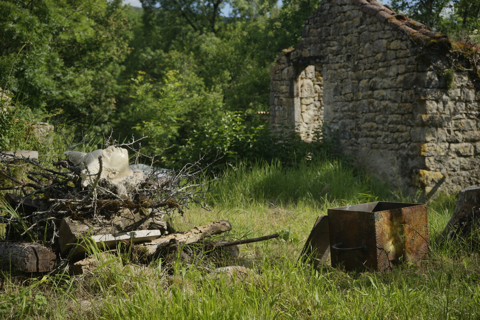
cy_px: 160
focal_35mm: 61
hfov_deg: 32.9
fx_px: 813
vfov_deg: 22.3
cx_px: 240
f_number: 5.6
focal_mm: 61
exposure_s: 1/500
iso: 50
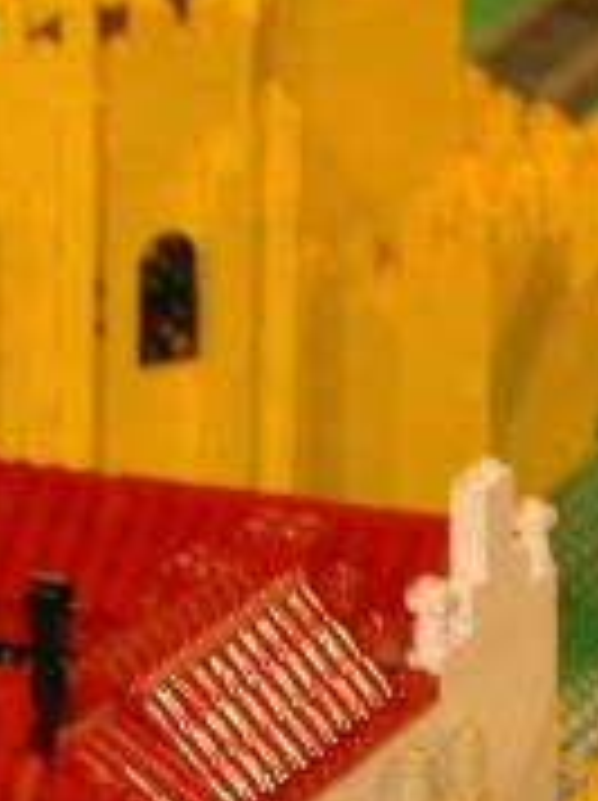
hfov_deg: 3.3
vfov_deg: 4.4
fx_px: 10482
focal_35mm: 454
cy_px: 574
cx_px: 265
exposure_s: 1/60
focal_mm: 70
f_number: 4.5
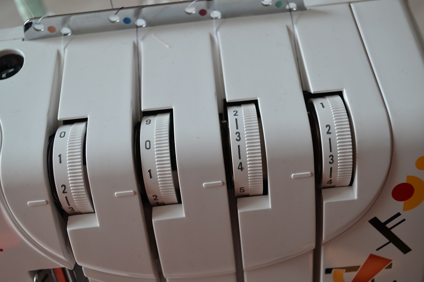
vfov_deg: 28.1
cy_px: 141
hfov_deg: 41.1
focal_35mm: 48
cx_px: 212
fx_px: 565
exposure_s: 1/100
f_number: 5
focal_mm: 32
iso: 400
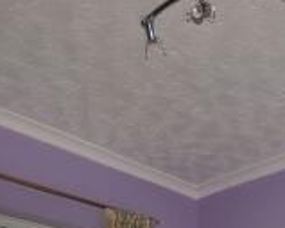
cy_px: 366
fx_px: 464
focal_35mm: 55
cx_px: 292
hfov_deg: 31.3
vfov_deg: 21.7
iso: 200
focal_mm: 10
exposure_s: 1/80
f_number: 11
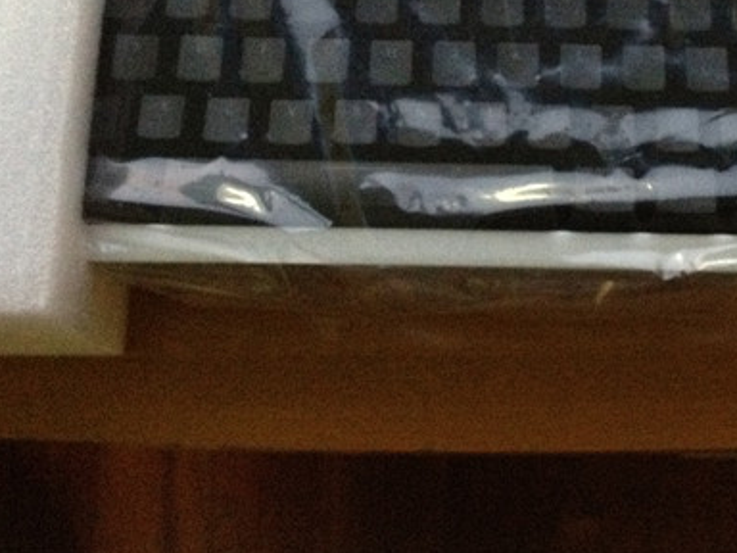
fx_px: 1554
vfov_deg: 19.9
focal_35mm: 73
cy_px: 77
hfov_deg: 26.5
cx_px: 514
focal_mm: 4.28
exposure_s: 1/15
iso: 500
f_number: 2.4
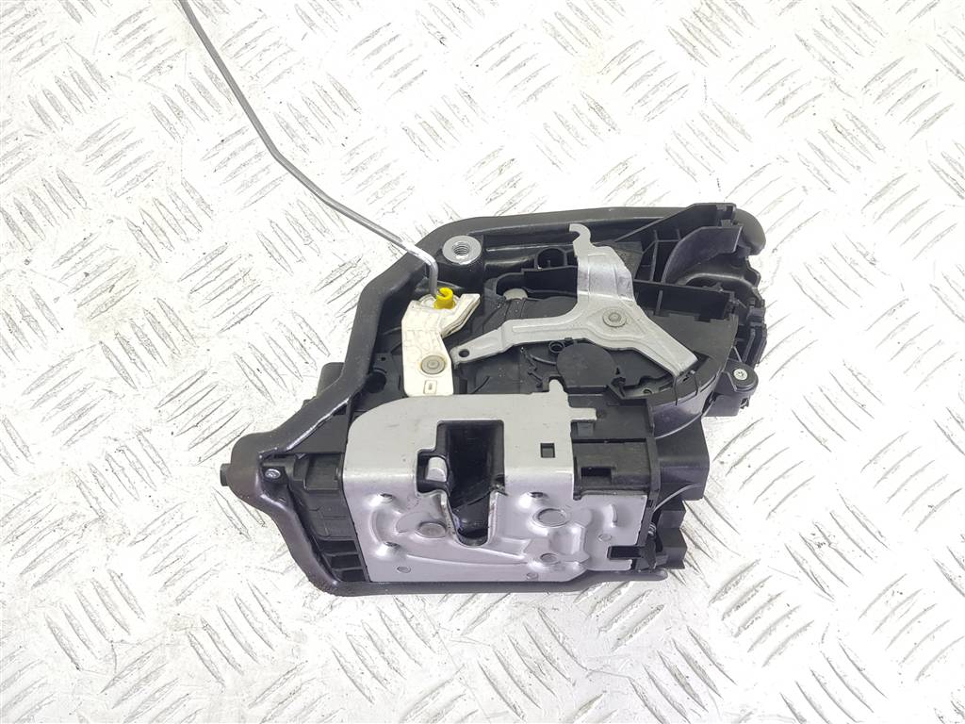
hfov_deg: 67.3
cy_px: 362
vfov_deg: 53.1
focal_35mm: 26
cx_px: 482
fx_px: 725
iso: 100
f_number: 1.7
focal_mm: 4.2
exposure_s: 1/50
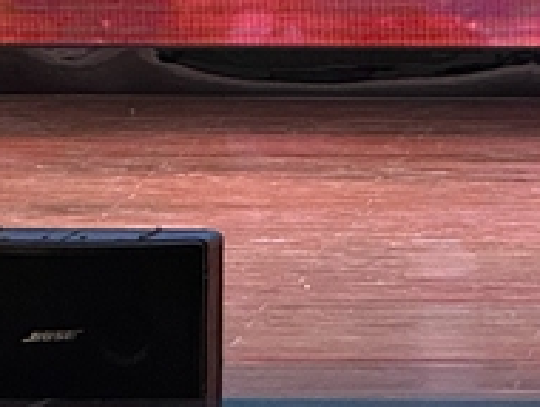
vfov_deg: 2.9
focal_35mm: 504
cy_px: -421
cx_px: 844
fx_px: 7872
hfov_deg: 3.9
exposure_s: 1/100
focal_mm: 15.66
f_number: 2.8
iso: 250
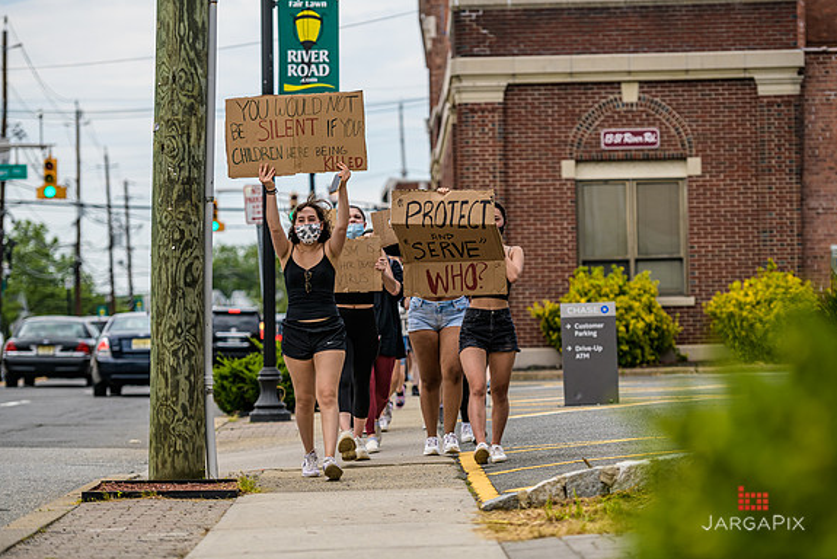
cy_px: 280
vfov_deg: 11.2
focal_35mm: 123
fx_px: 2861
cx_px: 419
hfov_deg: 16.6
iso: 200
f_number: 3.2
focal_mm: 122
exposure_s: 1/2500
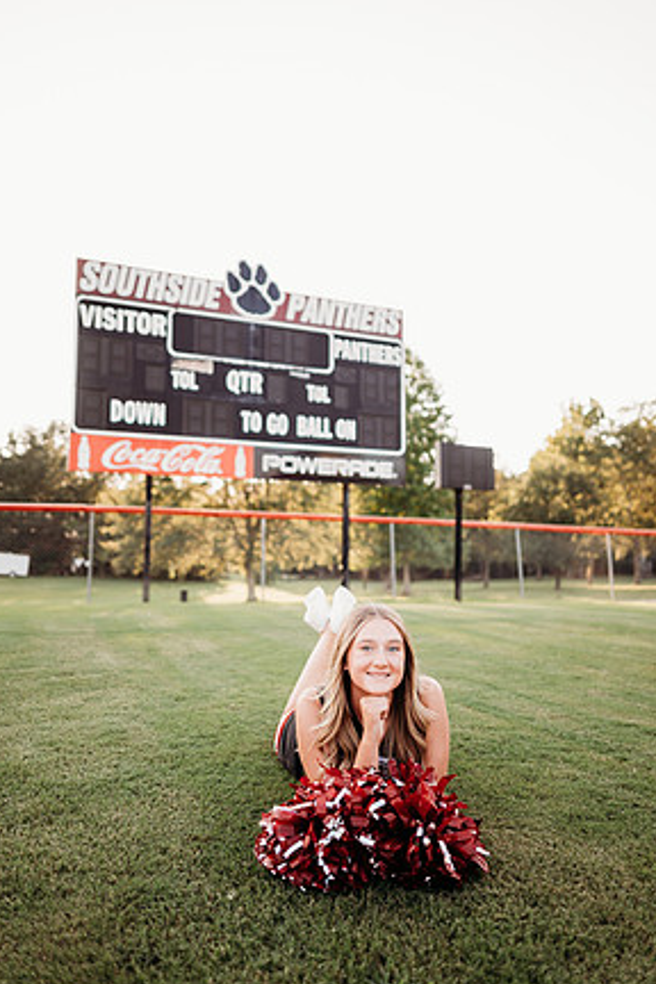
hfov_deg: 51.3
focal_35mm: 25
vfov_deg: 71.5
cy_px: 508
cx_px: 328
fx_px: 683
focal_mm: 24
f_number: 2
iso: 125
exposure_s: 1/500
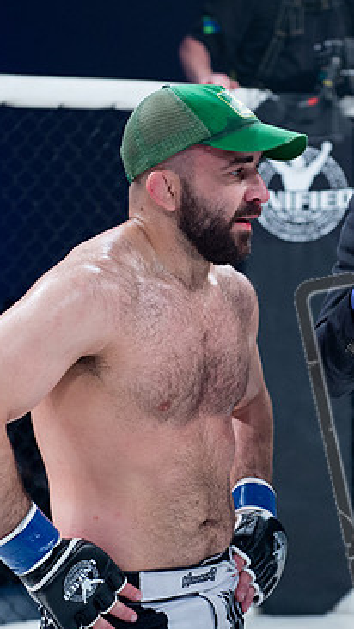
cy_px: 311
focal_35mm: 116
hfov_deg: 10.4
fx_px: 1935
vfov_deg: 18.5
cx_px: 299
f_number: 4
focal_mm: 70
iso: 1600
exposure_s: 1/500
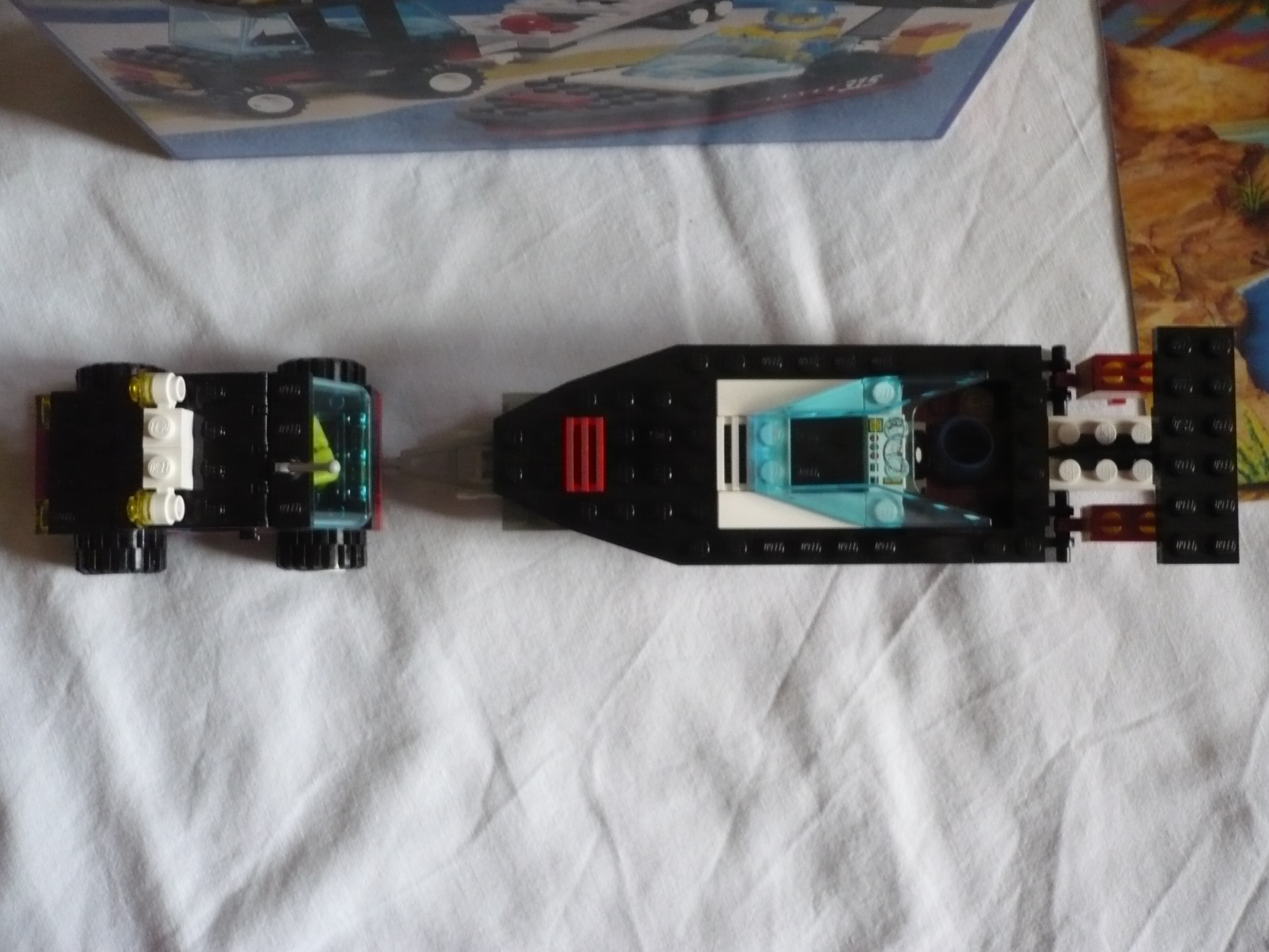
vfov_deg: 40.7
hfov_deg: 52.6
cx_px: 634
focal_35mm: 35
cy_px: 476
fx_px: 1283
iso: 400
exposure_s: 1/50
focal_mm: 5.8
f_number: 2.8
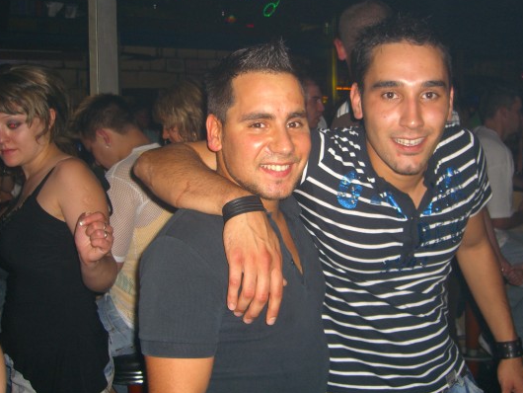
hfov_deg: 43.8
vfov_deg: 33.6
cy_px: 176
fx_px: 650
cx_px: 265
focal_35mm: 43
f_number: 2.8
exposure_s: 1/60
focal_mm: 7.9
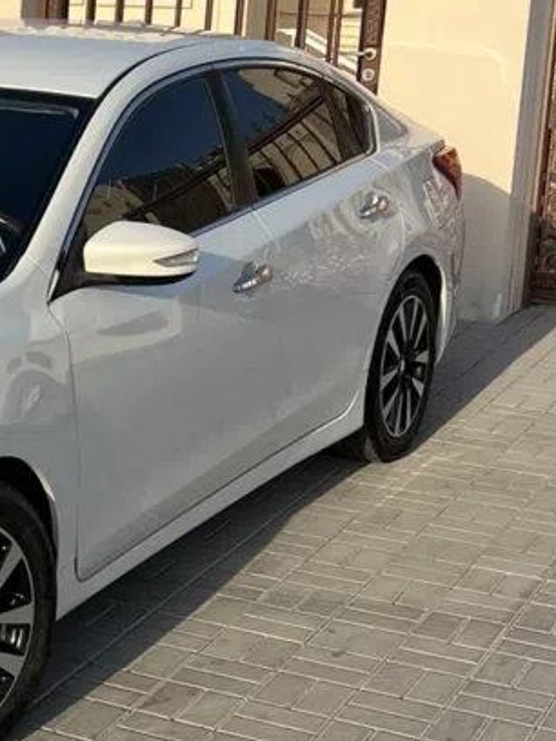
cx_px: -133
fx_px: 1863
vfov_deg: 22.5
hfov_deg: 16.2
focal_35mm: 87
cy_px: 291
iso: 50
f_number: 1.5
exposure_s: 1/5076
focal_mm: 5.7
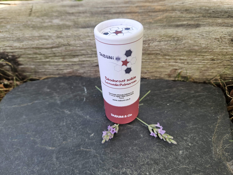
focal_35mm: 23
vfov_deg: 58.9
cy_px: 88
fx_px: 155
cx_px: 116
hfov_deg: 73.9
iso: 50
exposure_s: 1/180
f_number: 1.8
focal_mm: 5.4
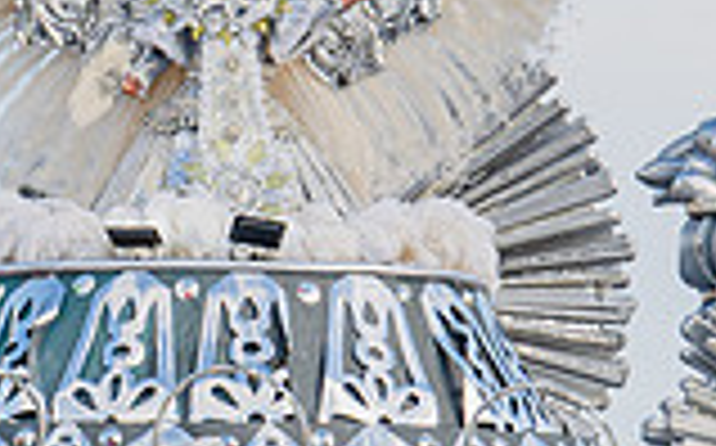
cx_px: 126
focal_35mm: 651
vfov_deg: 2.0
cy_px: 275
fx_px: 12690
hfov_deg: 3.2
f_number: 5.6
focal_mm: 175
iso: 400
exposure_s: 1/1600
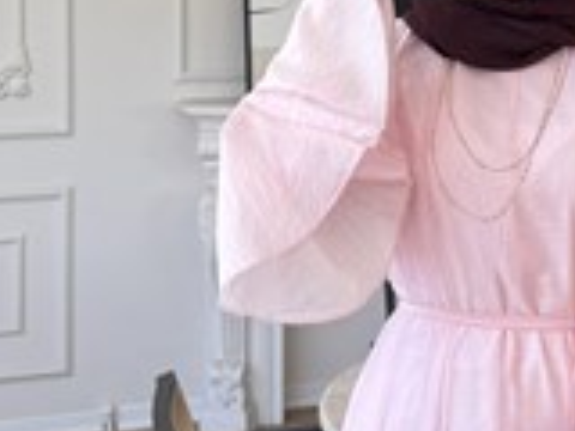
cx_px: 492
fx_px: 1030
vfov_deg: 23.5
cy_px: 296
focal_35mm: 62
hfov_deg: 30.1
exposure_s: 1/254
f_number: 1.78
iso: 64
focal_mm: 6.76
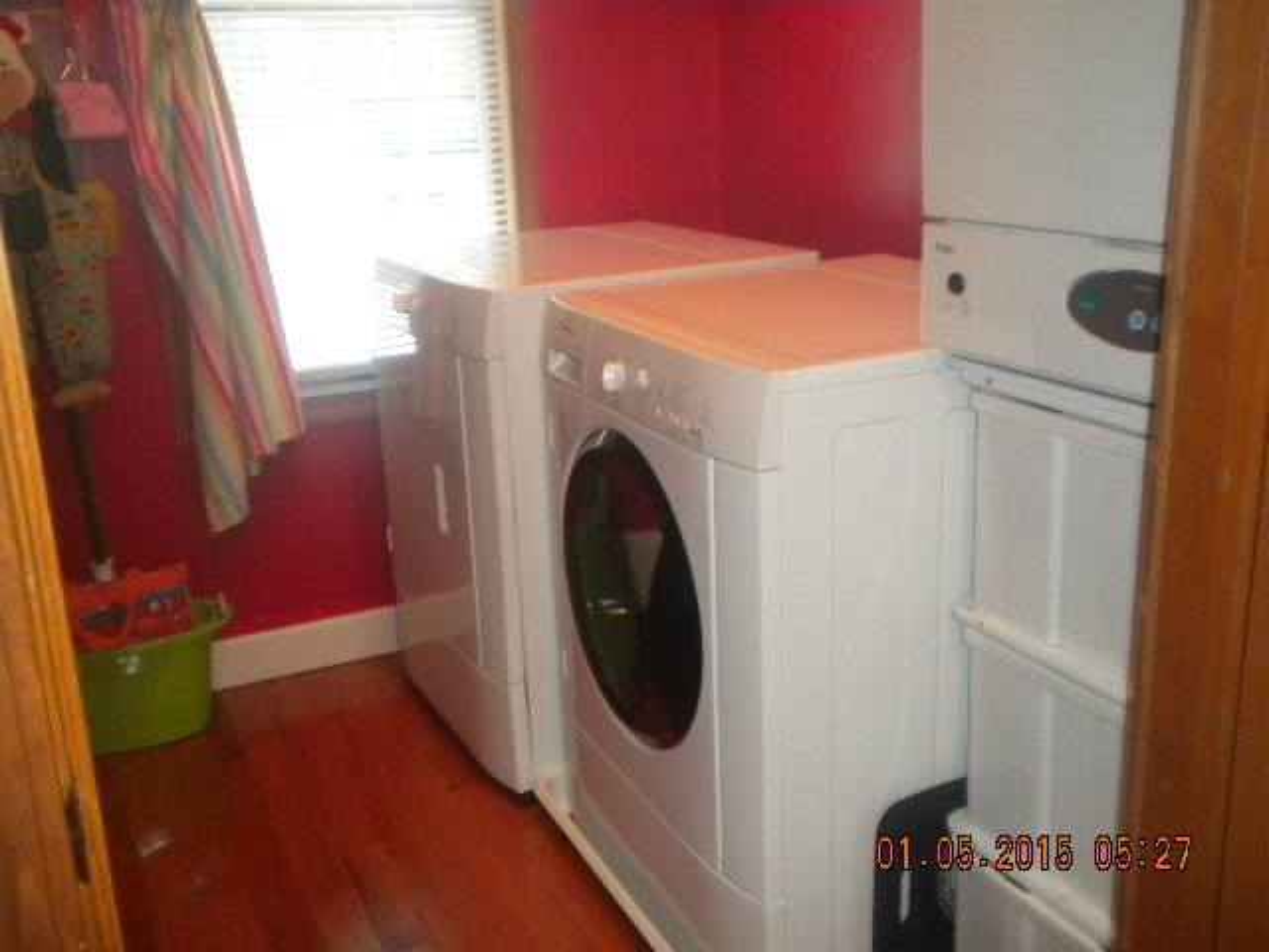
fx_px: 1283
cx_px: 634
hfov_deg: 52.6
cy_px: 476
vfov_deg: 40.7
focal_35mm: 35
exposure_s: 1/30
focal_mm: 6.3
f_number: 3.1
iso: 400
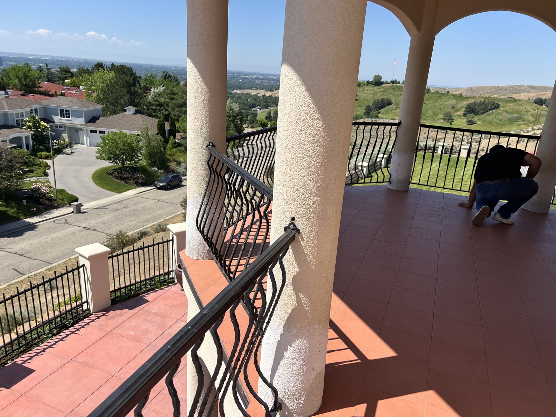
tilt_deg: -15.8
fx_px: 418
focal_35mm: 26
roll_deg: -4.3
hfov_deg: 67.3
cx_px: 278
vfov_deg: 53.1
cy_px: 208
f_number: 1.5
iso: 50
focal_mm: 5.7
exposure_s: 1/4831
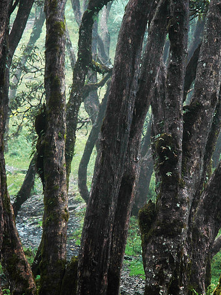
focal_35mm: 142
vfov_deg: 13.9
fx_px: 1207
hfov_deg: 10.5
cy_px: 148
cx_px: 139
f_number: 4.5
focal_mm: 65
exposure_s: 1/200
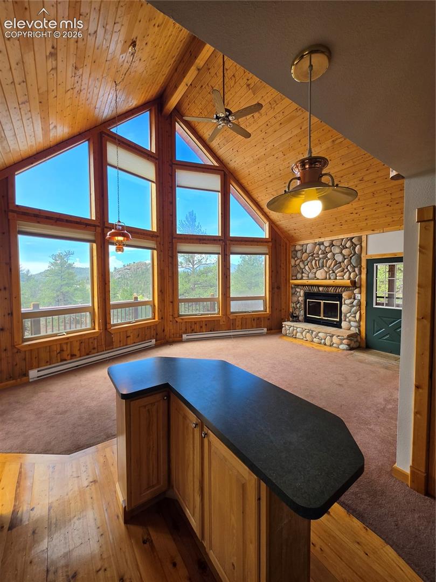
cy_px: 291
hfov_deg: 89.9
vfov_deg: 106.2
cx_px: 218
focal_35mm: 13
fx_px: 218
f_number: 1.9
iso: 16
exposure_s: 1/120
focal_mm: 2.2
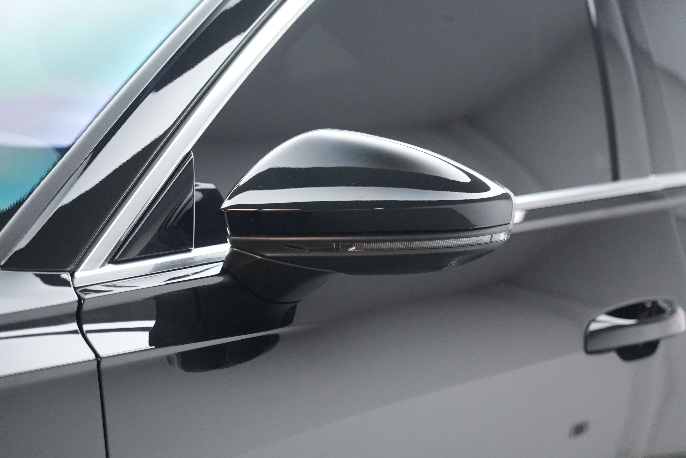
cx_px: 343
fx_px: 2002
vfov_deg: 13.1
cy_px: 229
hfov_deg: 19.4
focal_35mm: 105
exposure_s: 1/125
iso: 10000
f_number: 4
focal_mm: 105
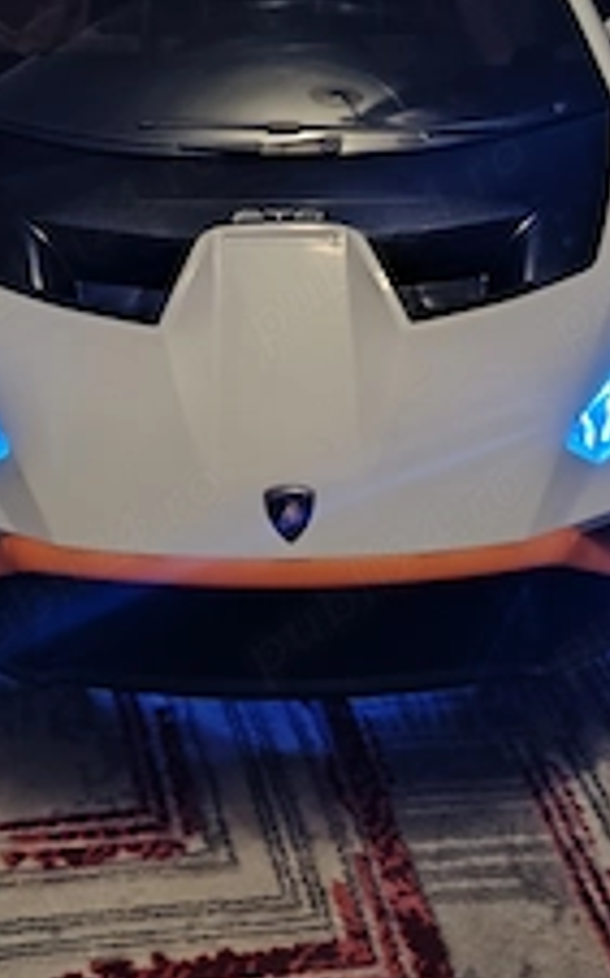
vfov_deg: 43.6
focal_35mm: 45
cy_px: 312
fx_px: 1198
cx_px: 234
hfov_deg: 28.5
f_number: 1.75
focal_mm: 5.25
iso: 2931
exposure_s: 1/25
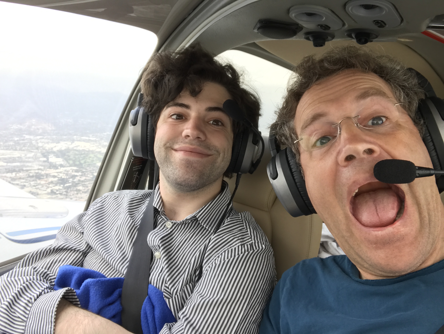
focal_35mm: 32
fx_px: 411
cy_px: 167
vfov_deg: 44.2
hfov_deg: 56.8
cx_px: 222
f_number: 2.2
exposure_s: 1/105
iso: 40
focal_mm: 2.87
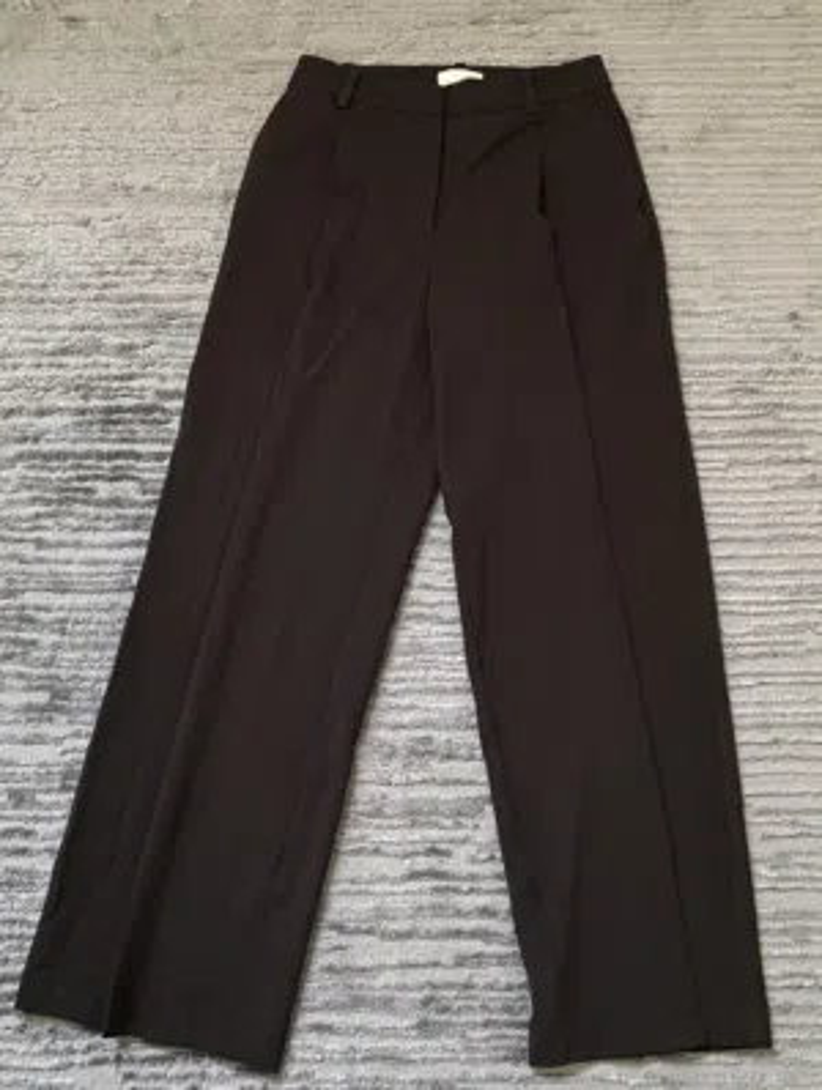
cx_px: 411
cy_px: 545
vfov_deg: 67.2
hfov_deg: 53.2
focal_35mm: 26
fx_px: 821
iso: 1000
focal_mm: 4.25
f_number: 1.8
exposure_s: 1/25
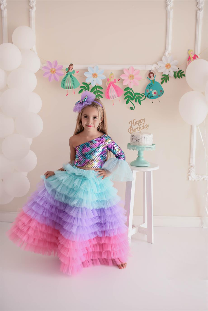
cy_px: 156
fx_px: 303
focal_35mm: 35
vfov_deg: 54.4
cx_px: 104
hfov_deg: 37.9
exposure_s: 1/250
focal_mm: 35
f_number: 2.2
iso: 100
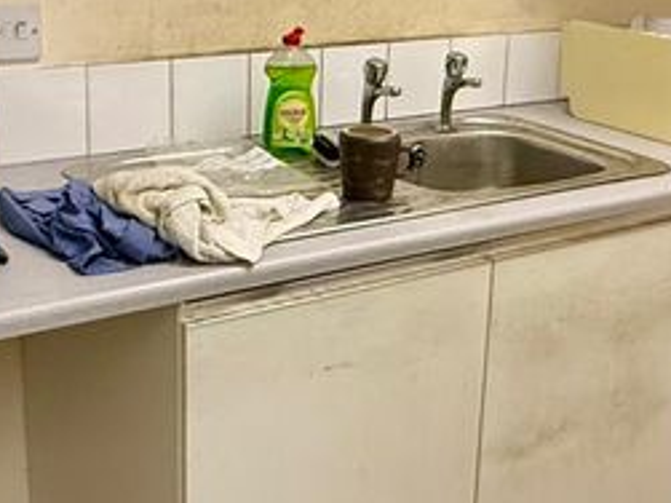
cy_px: 191
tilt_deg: -17.1
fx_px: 1201
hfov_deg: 31.2
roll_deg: -2.2
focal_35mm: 62
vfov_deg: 23.6
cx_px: 382
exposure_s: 1/100
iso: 200
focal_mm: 2.22
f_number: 2.2
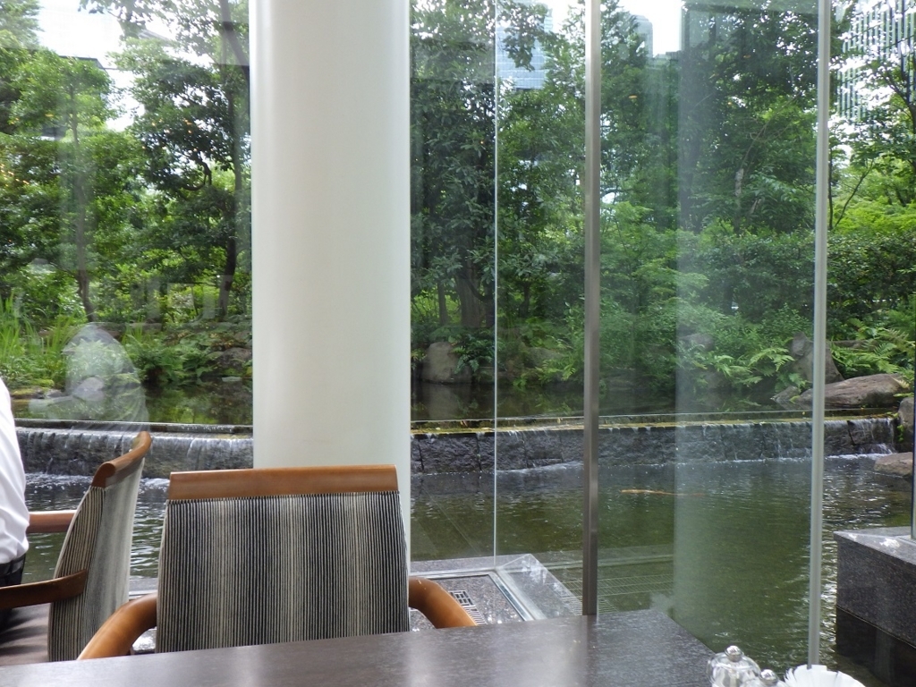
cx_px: 458
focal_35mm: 28
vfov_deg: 49.7
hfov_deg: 63.4
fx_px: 741
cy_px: 344
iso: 160
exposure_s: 1/45
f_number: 3.5
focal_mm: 5
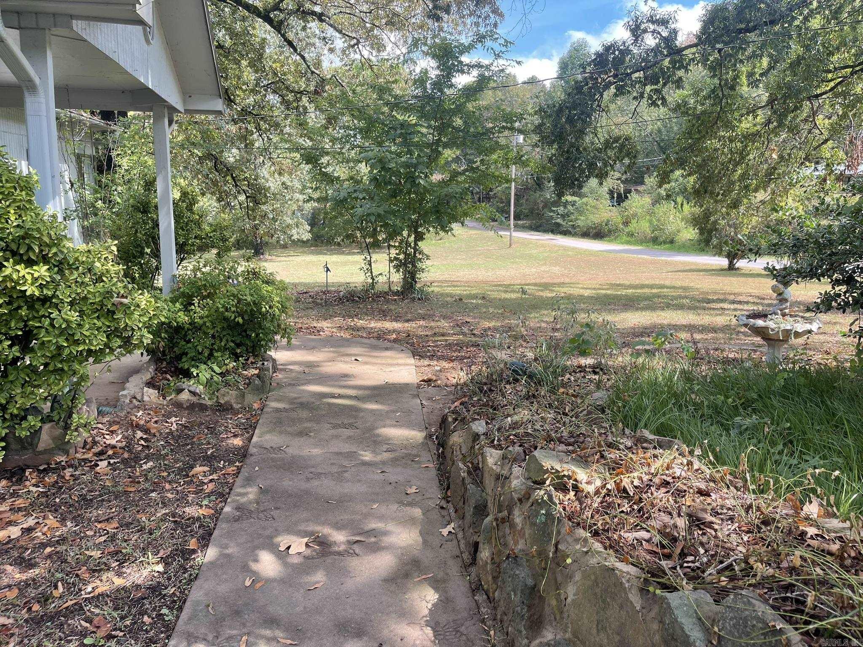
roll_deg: -2.1
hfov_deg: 69.4
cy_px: 324
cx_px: 432
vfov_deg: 54.9
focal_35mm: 25
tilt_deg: -11.1
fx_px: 623
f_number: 1.6
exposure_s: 1/454
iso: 32
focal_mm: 5.1
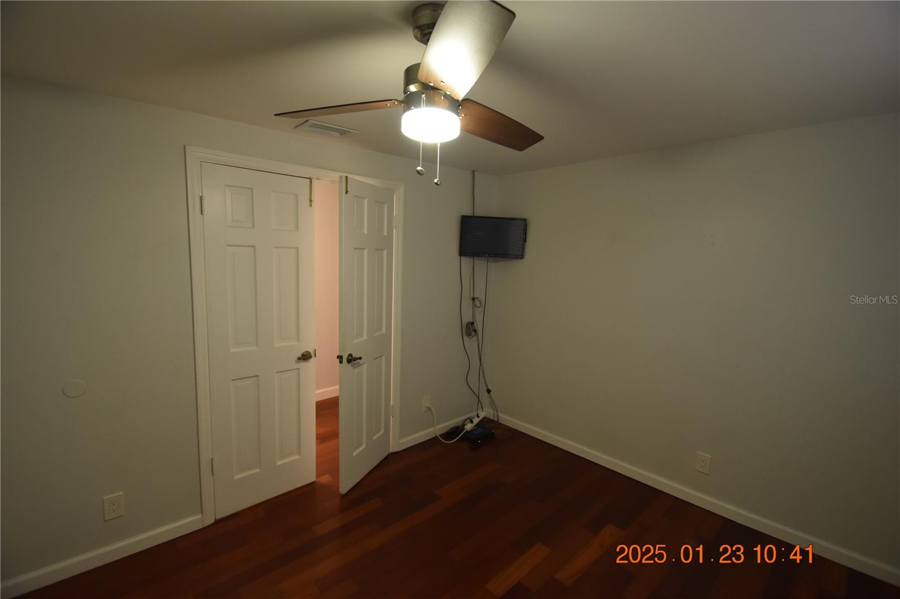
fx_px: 375
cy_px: 300
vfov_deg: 77.3
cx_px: 450
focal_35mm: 15
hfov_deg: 100.4
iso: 900
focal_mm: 10
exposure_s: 1/60
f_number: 3.5
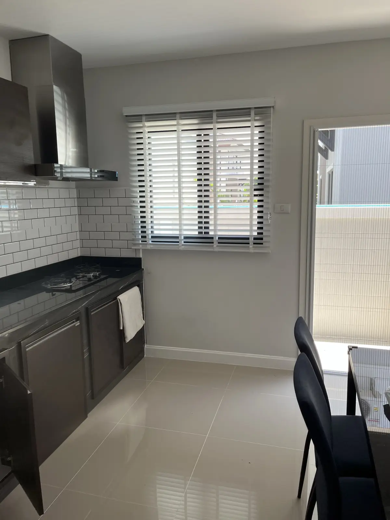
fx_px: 391
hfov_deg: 53.1
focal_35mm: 26
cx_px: 195
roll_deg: -0.2
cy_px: 260
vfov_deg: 67.3
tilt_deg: -8.0
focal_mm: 5.1
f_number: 1.6
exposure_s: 1/164
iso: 50
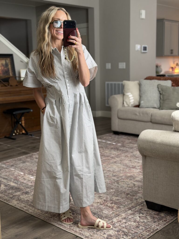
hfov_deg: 30.3
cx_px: 90
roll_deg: +1.4
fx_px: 331
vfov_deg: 39.7
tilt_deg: -22.1
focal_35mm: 48
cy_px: 120
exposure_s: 1/89
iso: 100
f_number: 1.78
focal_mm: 6.76
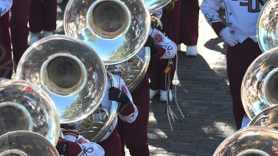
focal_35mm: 673
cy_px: 163
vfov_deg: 1.8
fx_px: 4961
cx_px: -132
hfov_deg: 3.2
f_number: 4.8
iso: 100
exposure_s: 1/320
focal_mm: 112
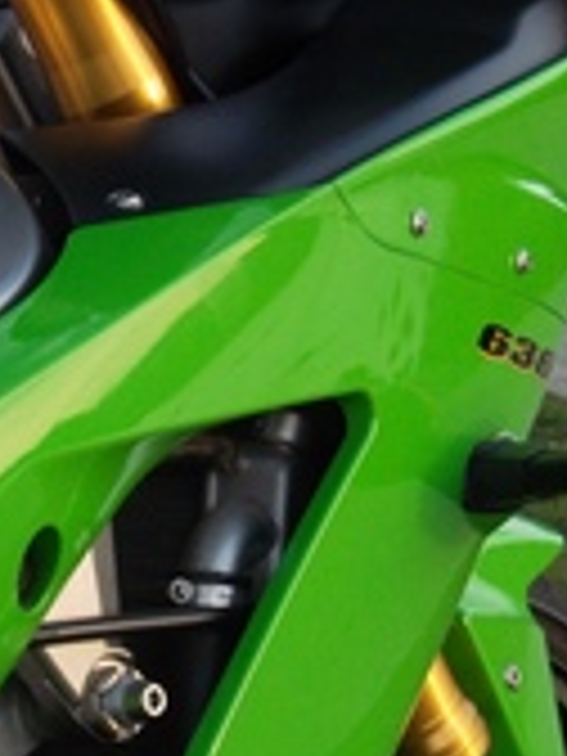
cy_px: 540
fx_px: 2490
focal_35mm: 114
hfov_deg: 13.0
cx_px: 162
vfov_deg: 17.2
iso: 80
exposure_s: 1/110
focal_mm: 5.7
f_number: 3.7
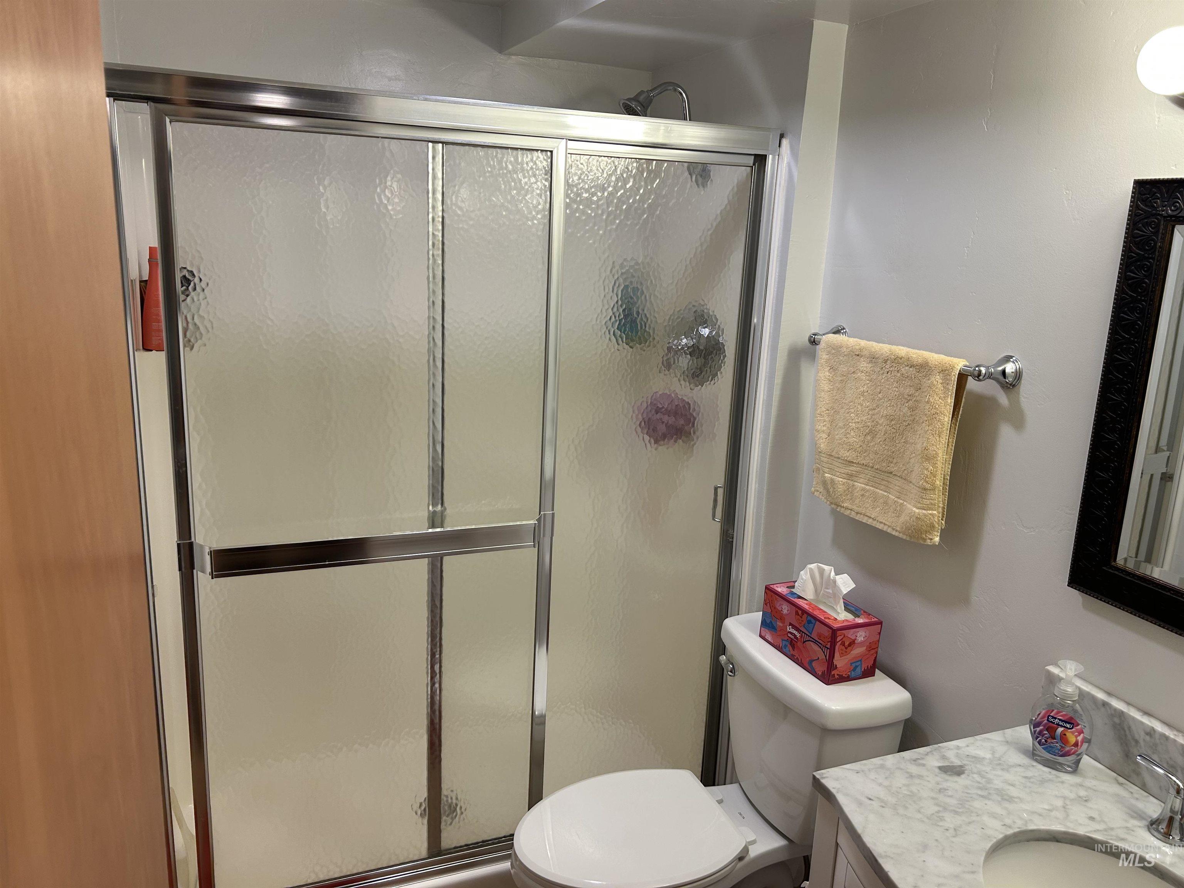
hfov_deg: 67.3
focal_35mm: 26
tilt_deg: -13.9
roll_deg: -2.6
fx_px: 889
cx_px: 592
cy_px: 444
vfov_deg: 53.1
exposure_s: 1/120
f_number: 1.5
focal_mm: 5.7
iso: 64
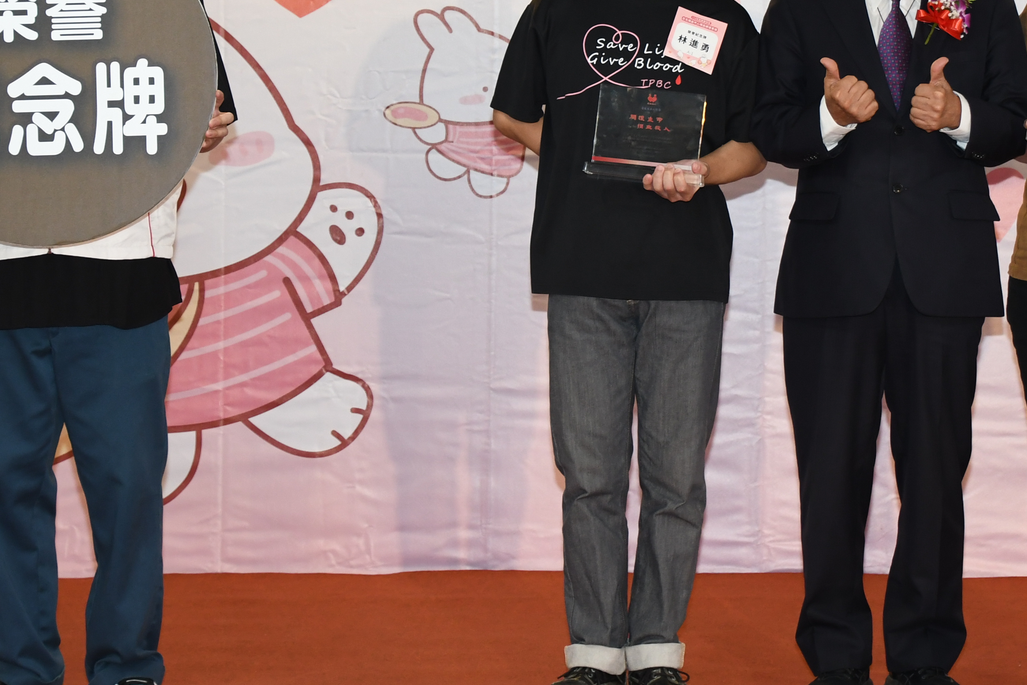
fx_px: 3480
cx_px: 660
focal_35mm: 122
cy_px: 140
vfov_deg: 11.2
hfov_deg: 16.8
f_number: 4.5
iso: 800
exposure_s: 1/125
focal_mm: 44
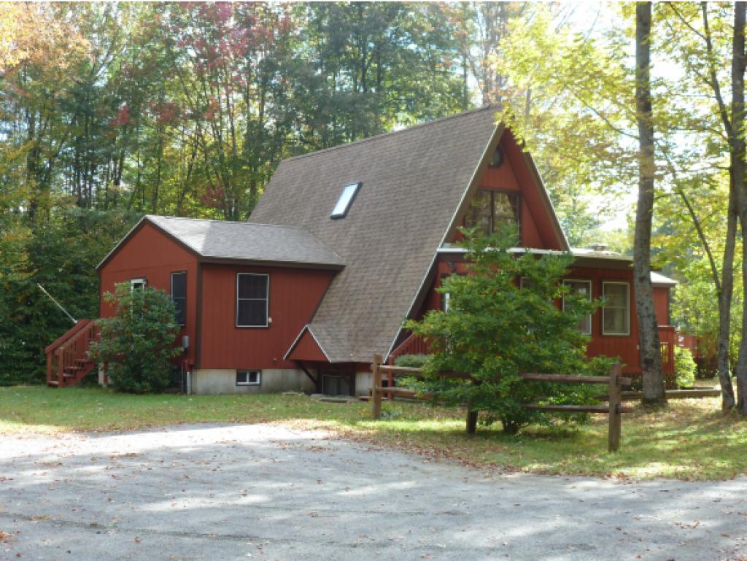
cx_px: 374
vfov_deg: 29.7
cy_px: 280
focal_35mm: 49
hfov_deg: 38.9
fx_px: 1058
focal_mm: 8.7
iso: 100
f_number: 4.1
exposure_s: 1/80
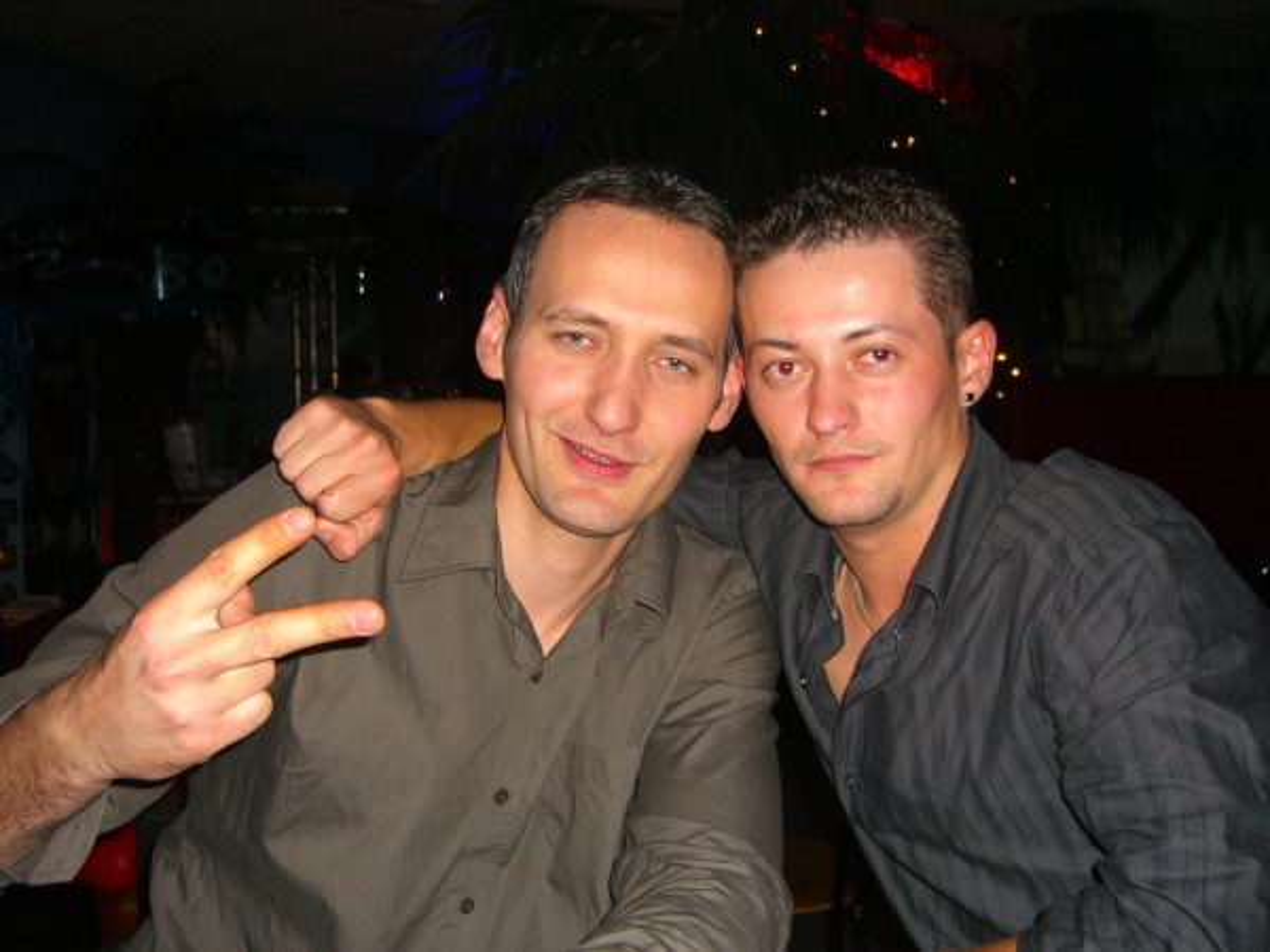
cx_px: 635
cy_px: 476
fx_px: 1394
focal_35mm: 38
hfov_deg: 49.0
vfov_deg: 37.7
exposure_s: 1/60
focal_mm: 7.9
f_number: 2.8
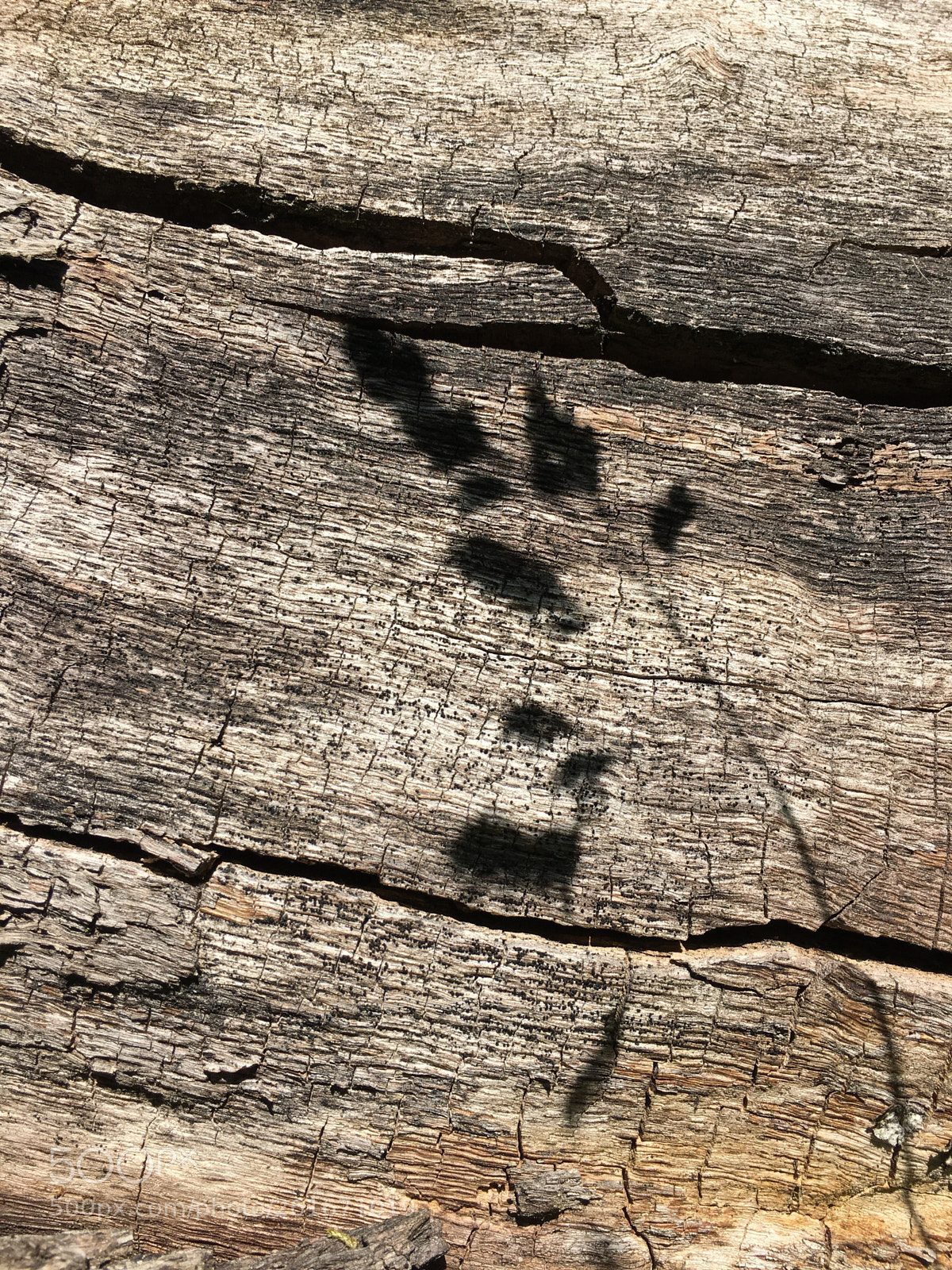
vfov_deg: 61.7
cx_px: 476
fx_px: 1063
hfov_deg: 48.2
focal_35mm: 29
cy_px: 635
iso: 25
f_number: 2.2
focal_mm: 4.15
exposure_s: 1/1451
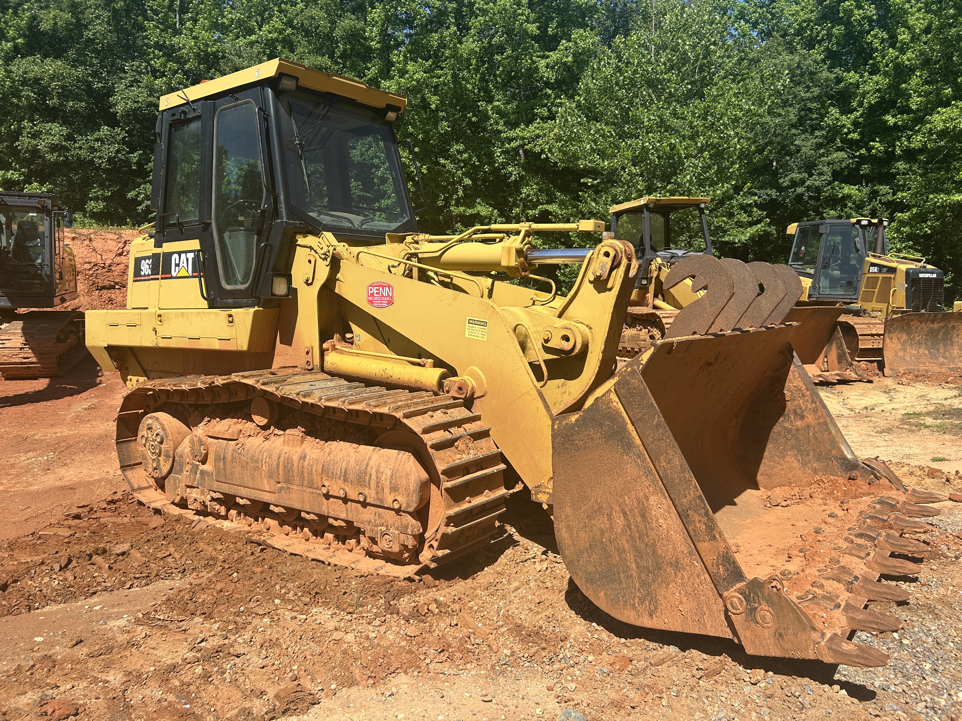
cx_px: 481
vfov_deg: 53.1
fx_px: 723
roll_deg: +0.2
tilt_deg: -3.5
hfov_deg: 67.3
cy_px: 360
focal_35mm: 26
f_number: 1.5
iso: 50
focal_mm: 5.7
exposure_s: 1/3257
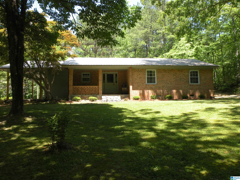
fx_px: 229
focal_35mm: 33
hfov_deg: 55.4
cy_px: 90
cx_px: 120
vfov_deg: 42.9
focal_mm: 5.8
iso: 64
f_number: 5
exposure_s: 1/81.8
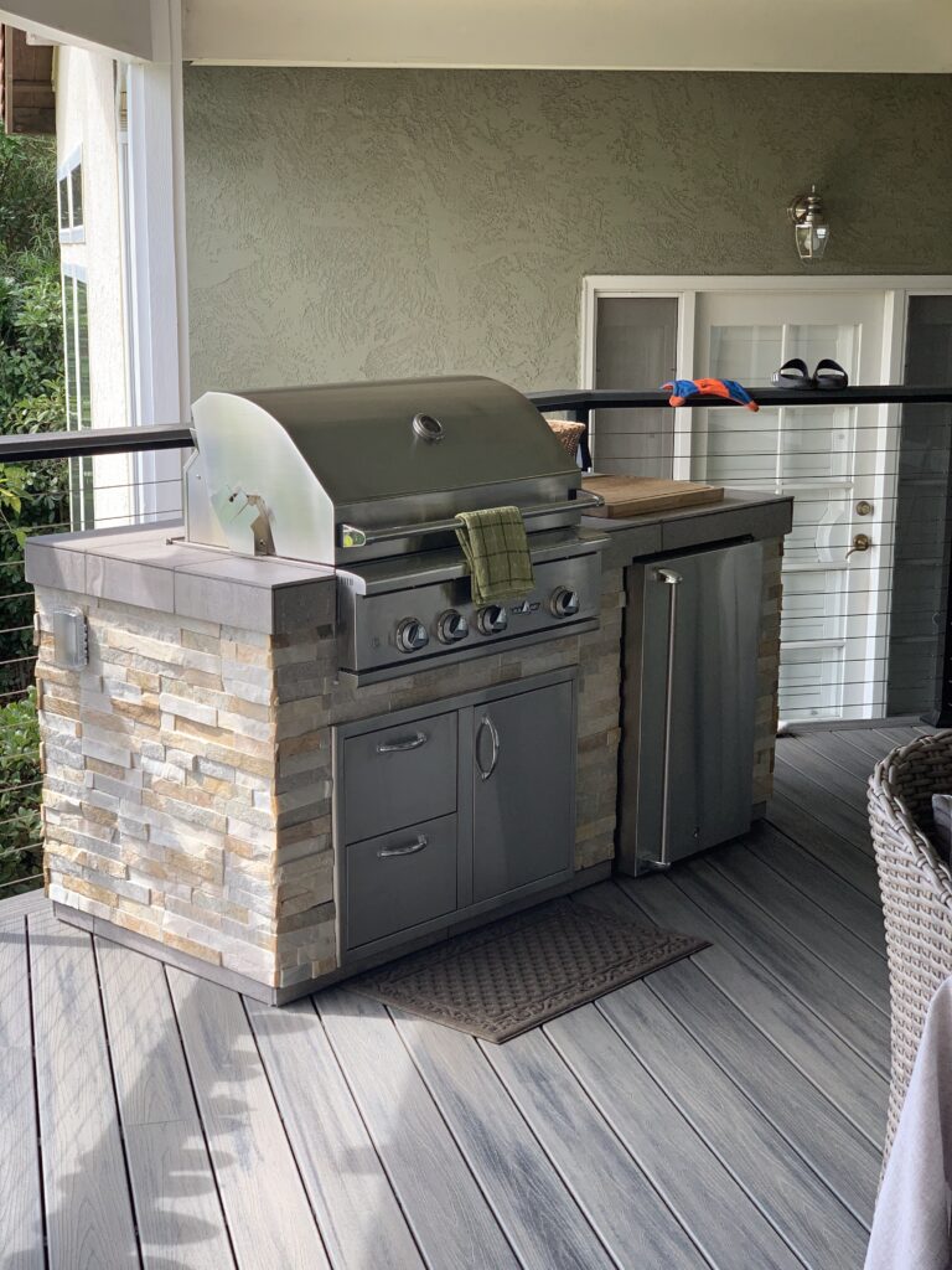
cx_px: 476
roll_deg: -0.5
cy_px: 635
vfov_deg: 36.8
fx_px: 1907
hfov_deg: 28.0
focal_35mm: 52
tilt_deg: -11.1
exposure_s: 1/186
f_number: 2.4
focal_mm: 6
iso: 16
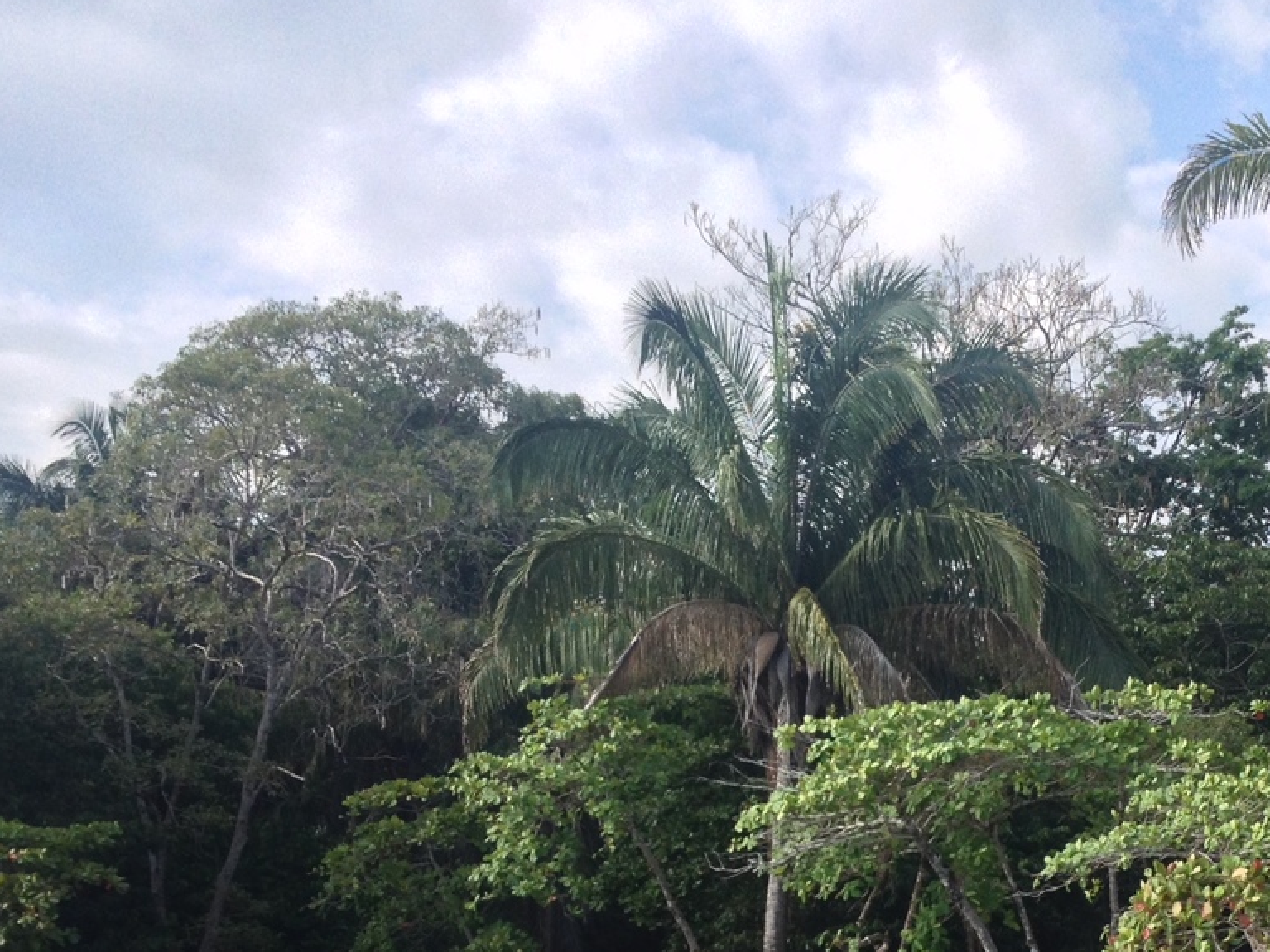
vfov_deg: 19.8
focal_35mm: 73
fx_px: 2678
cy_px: 856
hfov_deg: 26.5
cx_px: 858
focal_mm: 4.28
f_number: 2.4
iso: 50
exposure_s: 1/920
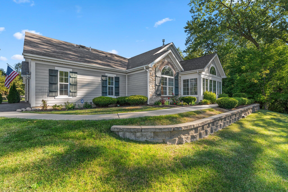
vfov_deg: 74.4
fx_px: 126
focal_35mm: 16
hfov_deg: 97.5
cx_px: 144
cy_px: 96
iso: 800
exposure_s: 1/250
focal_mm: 15.8
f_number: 9
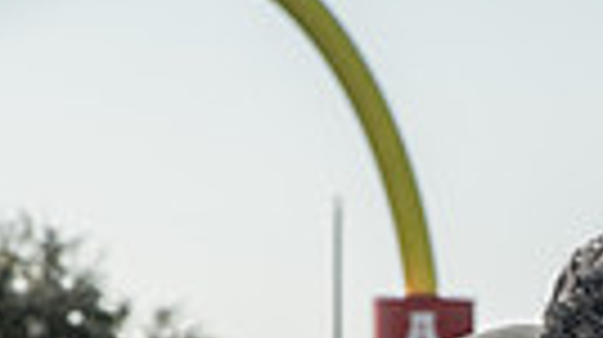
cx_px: 630
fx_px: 3098
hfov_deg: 11.0
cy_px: 1005
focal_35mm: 194
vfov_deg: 5.8
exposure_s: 1/400
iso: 100
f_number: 6.3
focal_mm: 55
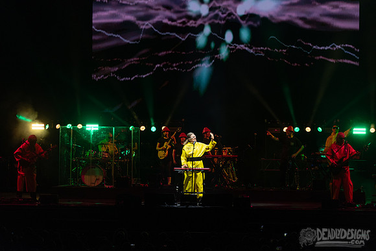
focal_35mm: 154
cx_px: 185
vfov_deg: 8.9
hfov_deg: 13.3
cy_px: 126
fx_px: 1614
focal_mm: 150
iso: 1000
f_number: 5
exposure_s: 1/400
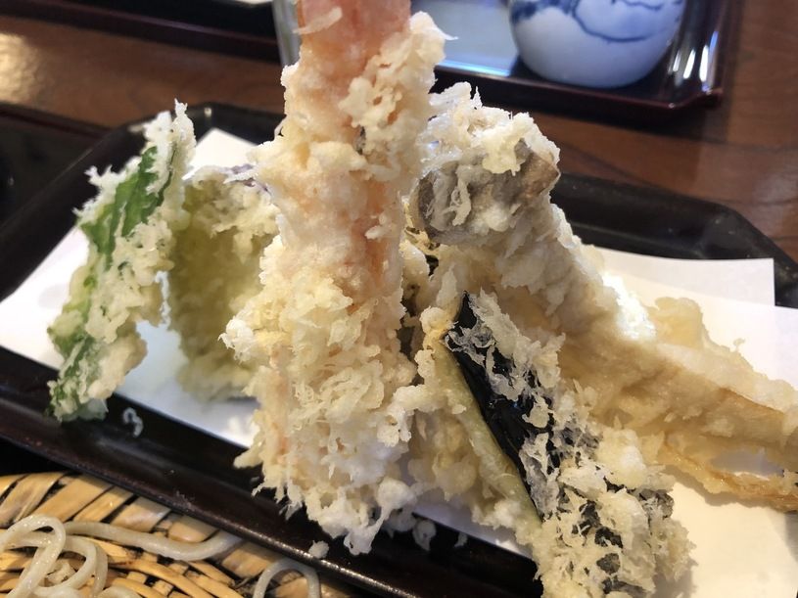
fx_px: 645
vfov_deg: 49.7
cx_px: 399
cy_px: 299
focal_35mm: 28
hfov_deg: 63.5
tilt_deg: -47.6
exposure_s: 1/17
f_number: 1.8
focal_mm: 3.99
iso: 50
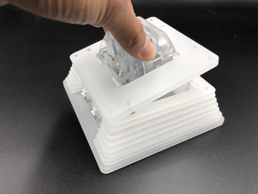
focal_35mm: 28
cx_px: 129
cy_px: 97
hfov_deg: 63.4
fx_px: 209
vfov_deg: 49.7
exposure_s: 1/120
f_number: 1.8
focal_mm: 4
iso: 25
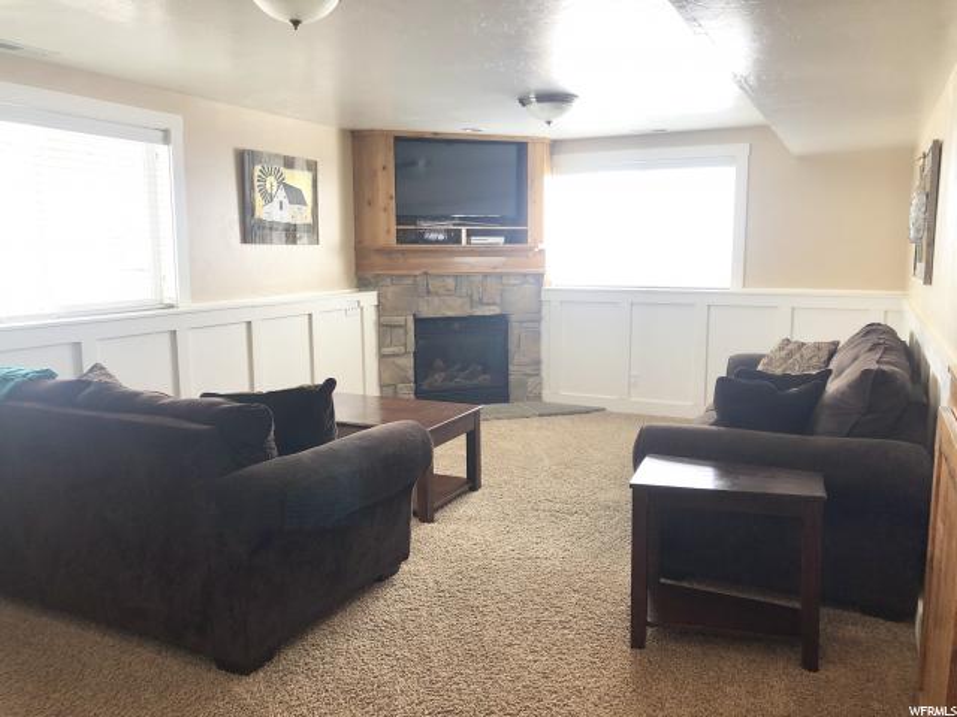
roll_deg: -0.6
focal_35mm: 28
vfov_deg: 49.7
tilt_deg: -8.0
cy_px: 358
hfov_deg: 63.4
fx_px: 774
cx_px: 478
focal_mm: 3.99
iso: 20
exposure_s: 1/40
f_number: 1.8
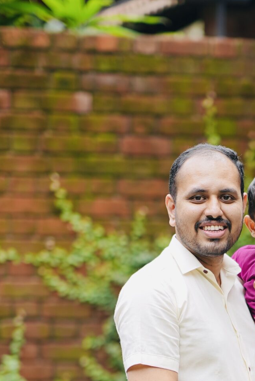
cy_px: 385
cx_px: 268
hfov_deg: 6.1
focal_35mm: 226
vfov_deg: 9.0
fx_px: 2398
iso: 125
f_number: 1.4
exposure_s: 1/2000
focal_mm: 85
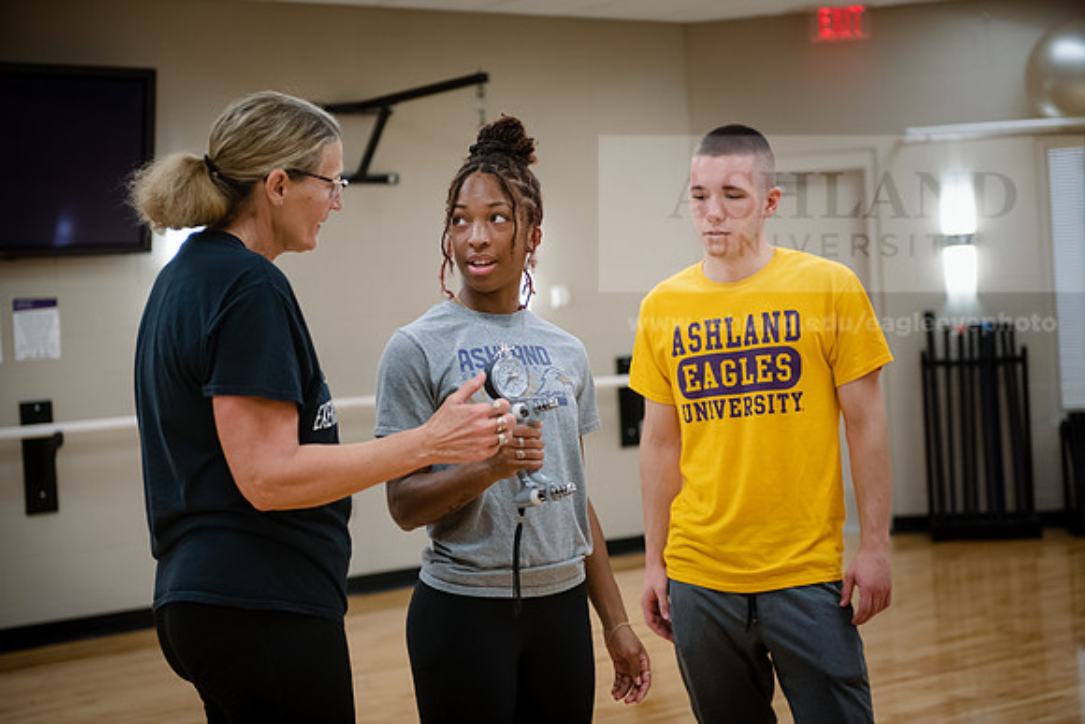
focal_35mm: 66
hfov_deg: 30.5
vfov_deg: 20.6
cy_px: 362
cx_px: 542
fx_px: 1990
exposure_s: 1/160
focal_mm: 66
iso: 1250
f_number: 3.2
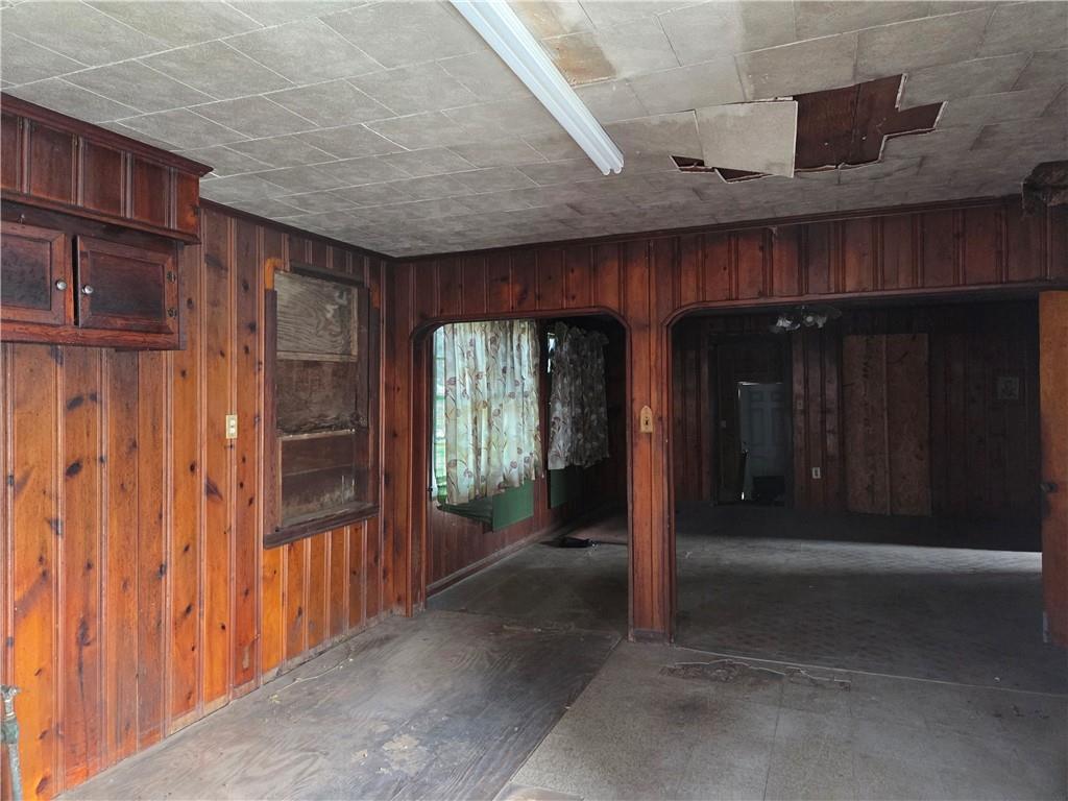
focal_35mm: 23
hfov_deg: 73.9
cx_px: 534
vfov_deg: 58.9
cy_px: 400
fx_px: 710
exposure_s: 1/120
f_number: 1.8
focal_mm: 5.4
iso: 1600
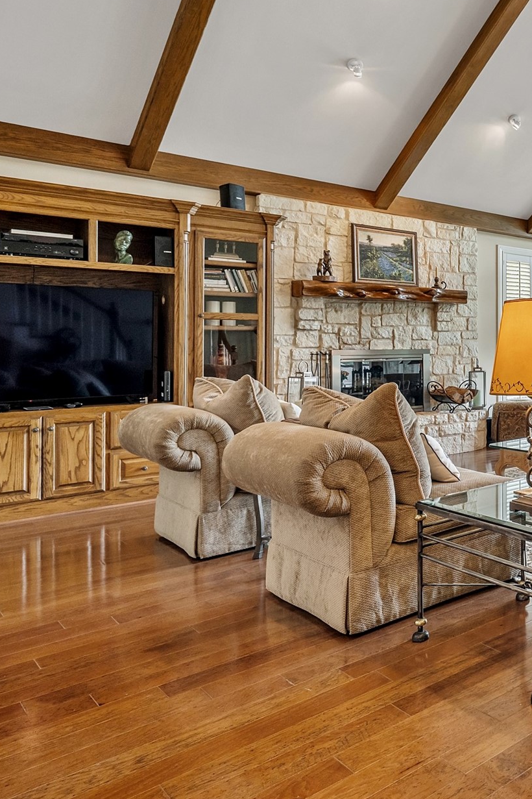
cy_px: 335
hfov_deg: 33.7
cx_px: 664
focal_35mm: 30
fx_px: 665
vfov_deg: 61.6
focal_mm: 17
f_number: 8
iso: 800
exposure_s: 1/25
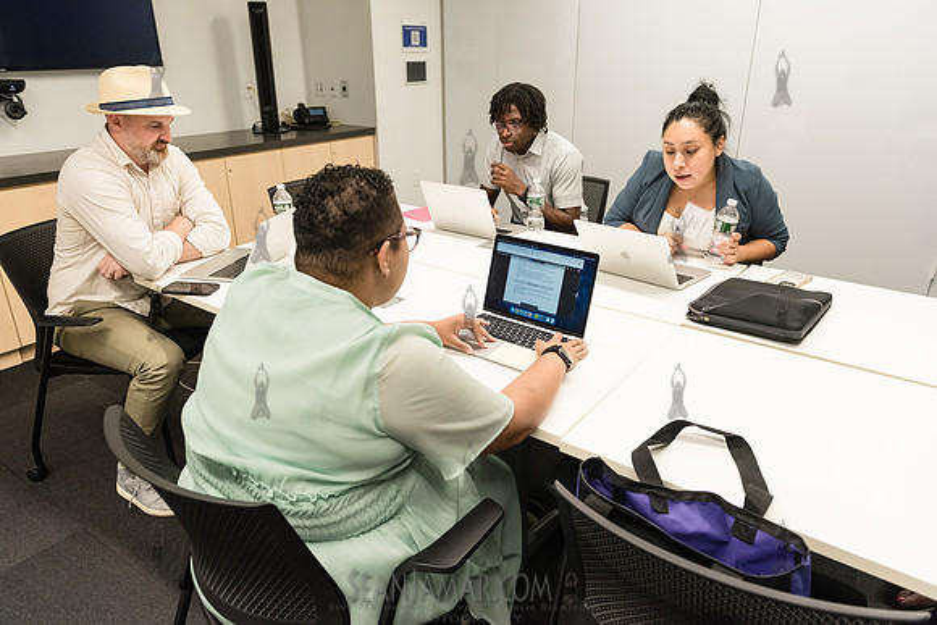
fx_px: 625
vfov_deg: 53.2
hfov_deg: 73.7
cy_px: 312
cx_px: 468
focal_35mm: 24
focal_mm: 24
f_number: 4.5
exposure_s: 1/250
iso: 2500
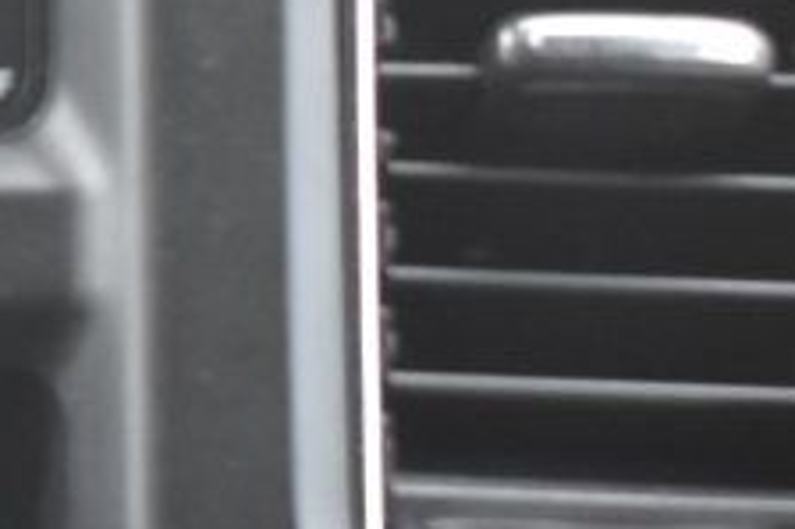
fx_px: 6803
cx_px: -660
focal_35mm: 308
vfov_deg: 4.5
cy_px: 224
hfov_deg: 6.5
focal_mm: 45
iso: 1100
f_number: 6.3
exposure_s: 1/15
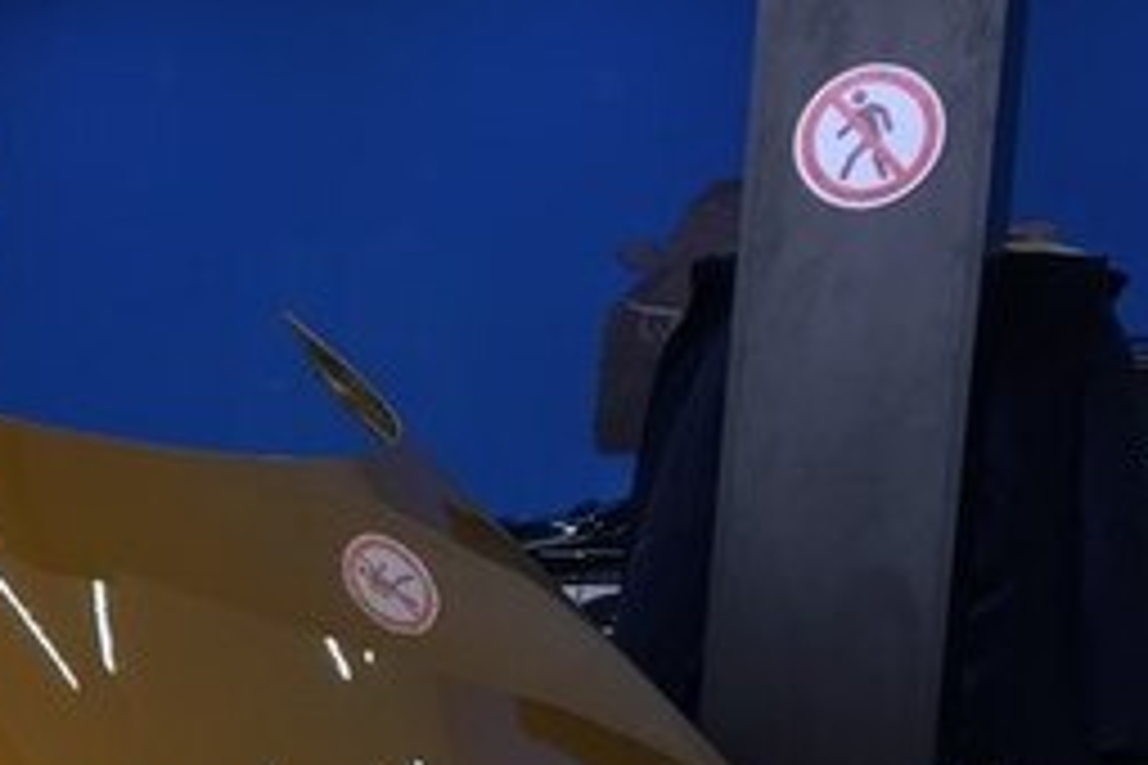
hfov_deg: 23.7
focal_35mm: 78
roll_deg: -0.5
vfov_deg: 16.5
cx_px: -239
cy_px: 1006
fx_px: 2487
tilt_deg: -11.7
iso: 40
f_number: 2.2
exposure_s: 1/100
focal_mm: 4.15
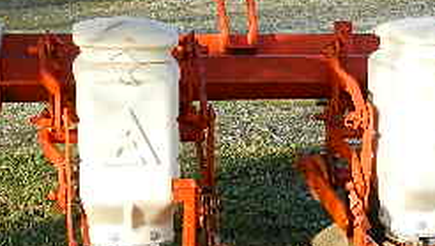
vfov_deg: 10.4
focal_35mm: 116
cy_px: 271
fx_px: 1339
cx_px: 348
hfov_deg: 18.3
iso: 80
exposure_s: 1/320
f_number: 3.5
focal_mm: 7.3
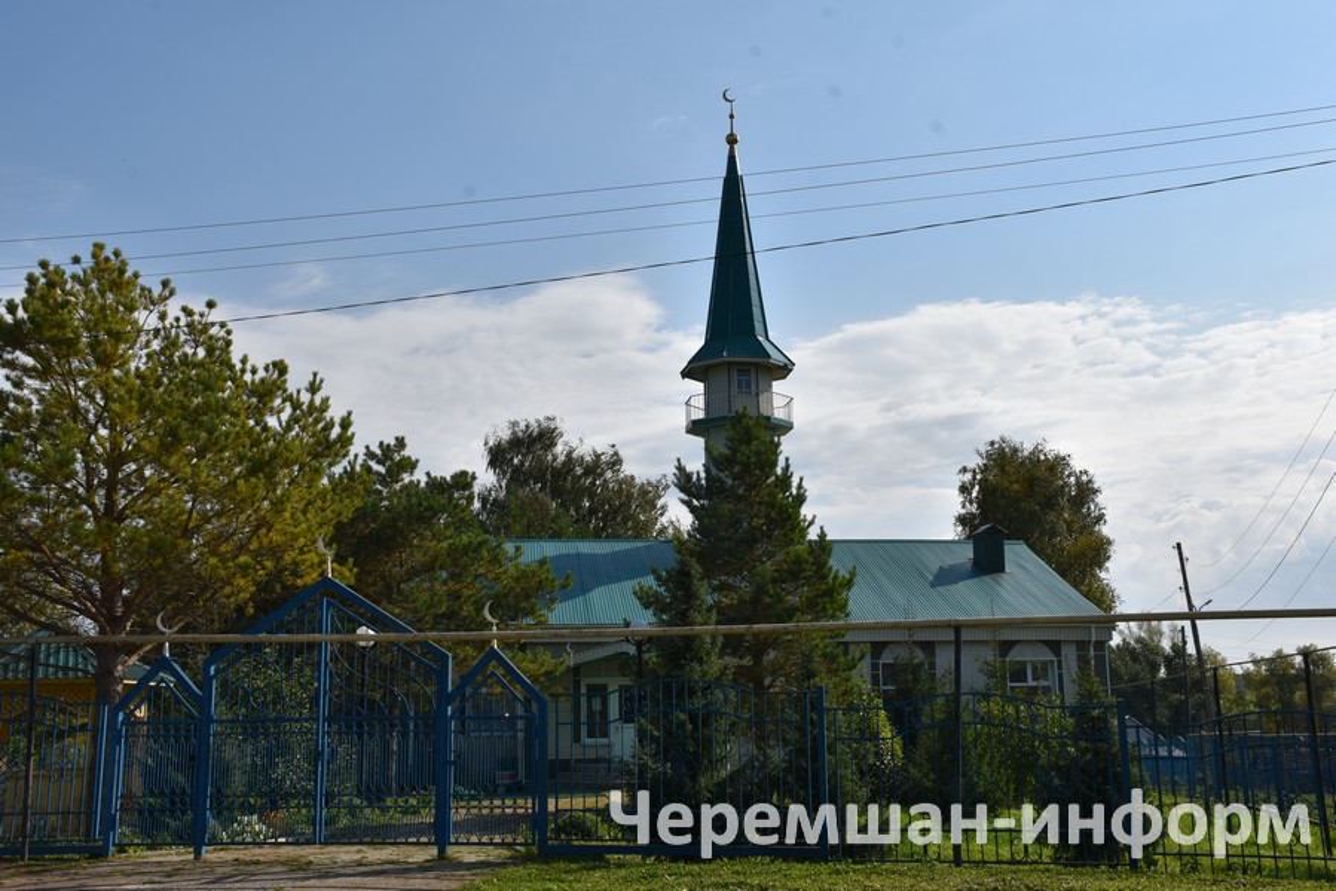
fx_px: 1336
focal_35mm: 36
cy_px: 446
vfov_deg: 36.9
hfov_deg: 53.1
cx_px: 668
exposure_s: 1/200
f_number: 13
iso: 100
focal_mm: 24
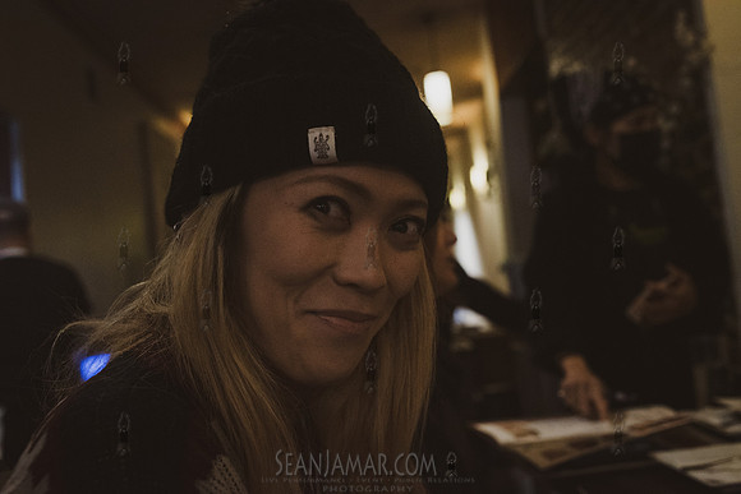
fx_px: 721
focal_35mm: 35
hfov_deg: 54.4
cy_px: 247
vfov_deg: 37.9
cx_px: 370
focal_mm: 35
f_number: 4.5
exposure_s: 1/160
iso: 6400
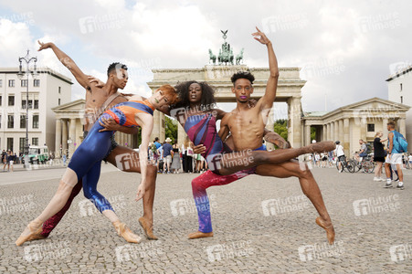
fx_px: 389
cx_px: 206
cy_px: 137
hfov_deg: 55.8
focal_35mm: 34
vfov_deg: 38.8
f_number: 8
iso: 50
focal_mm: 34
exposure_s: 1/100
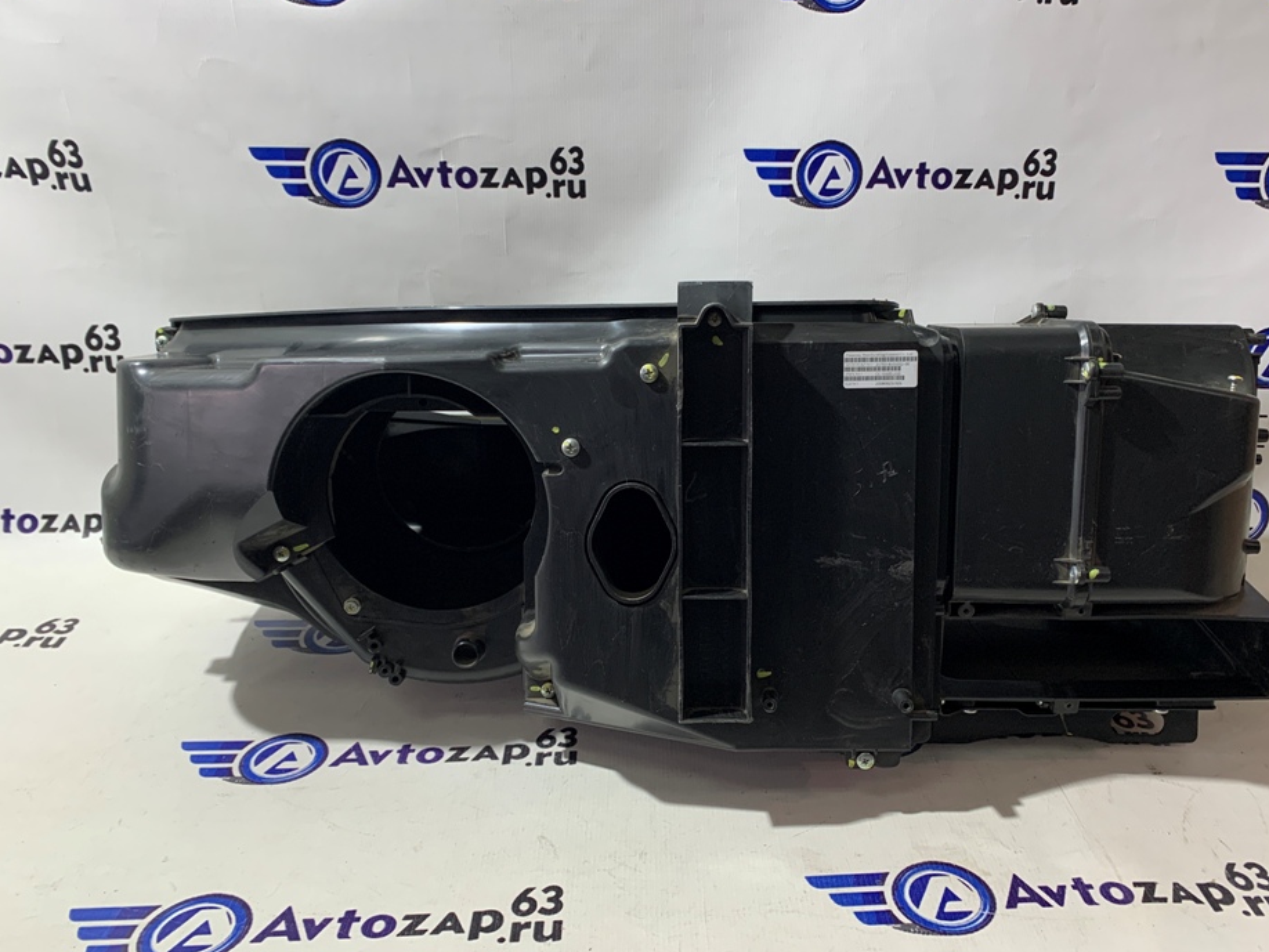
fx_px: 1063
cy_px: 467
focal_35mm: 29
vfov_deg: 48.2
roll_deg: -0.7
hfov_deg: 61.5
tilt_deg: -21.9
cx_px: 702
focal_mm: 4.25
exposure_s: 1/100
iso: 80
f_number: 1.8
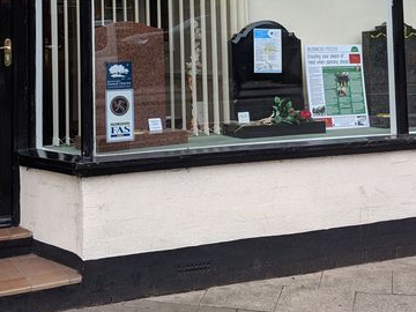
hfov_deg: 30.2
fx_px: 769
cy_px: -10
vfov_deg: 22.0
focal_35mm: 64
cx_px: 183
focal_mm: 4.44
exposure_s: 1/600
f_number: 1.8
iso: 51
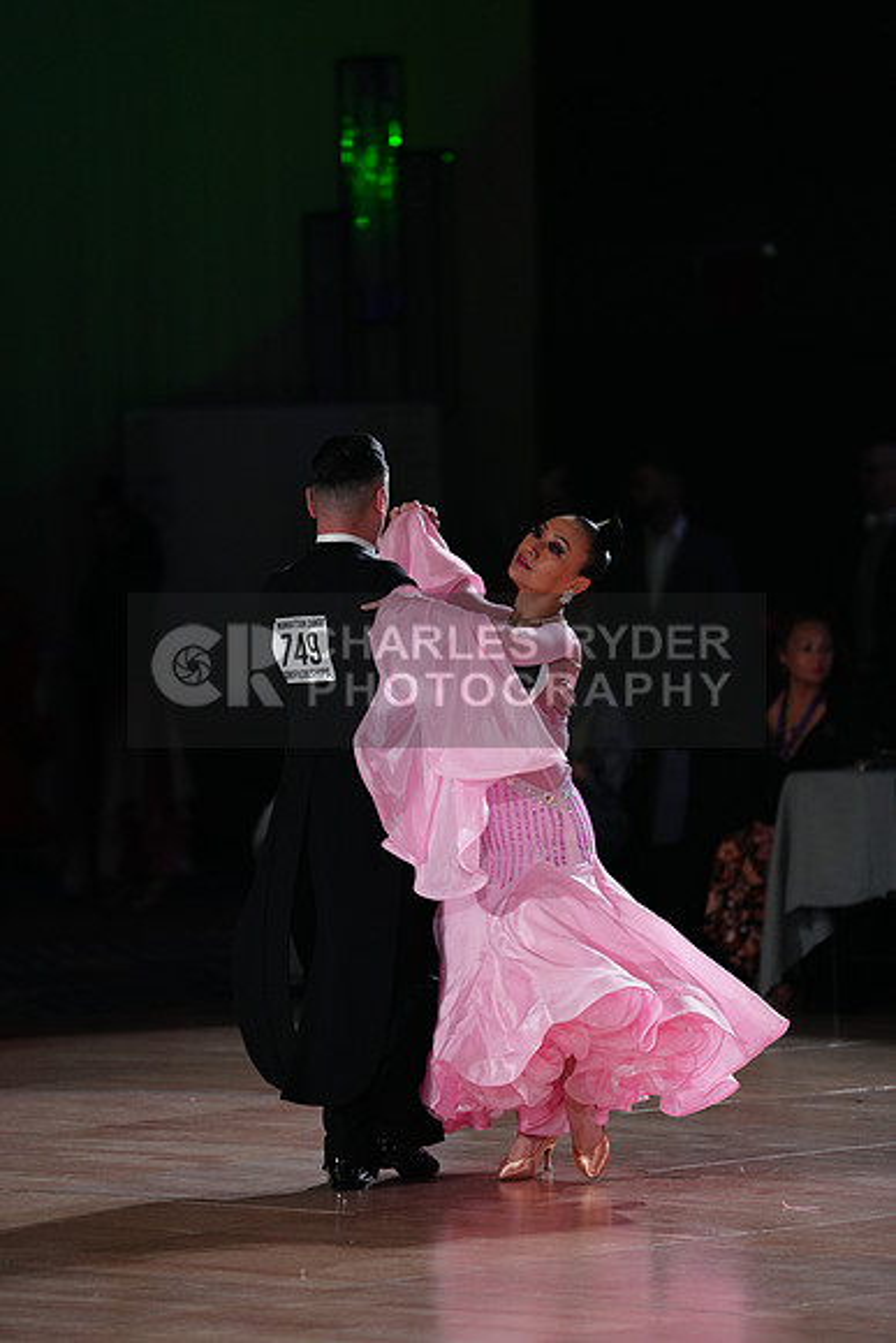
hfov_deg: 6.9
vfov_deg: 10.3
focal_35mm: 200
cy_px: 672
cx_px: 448
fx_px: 7462
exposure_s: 1/500
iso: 1600
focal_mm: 200
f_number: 2.8
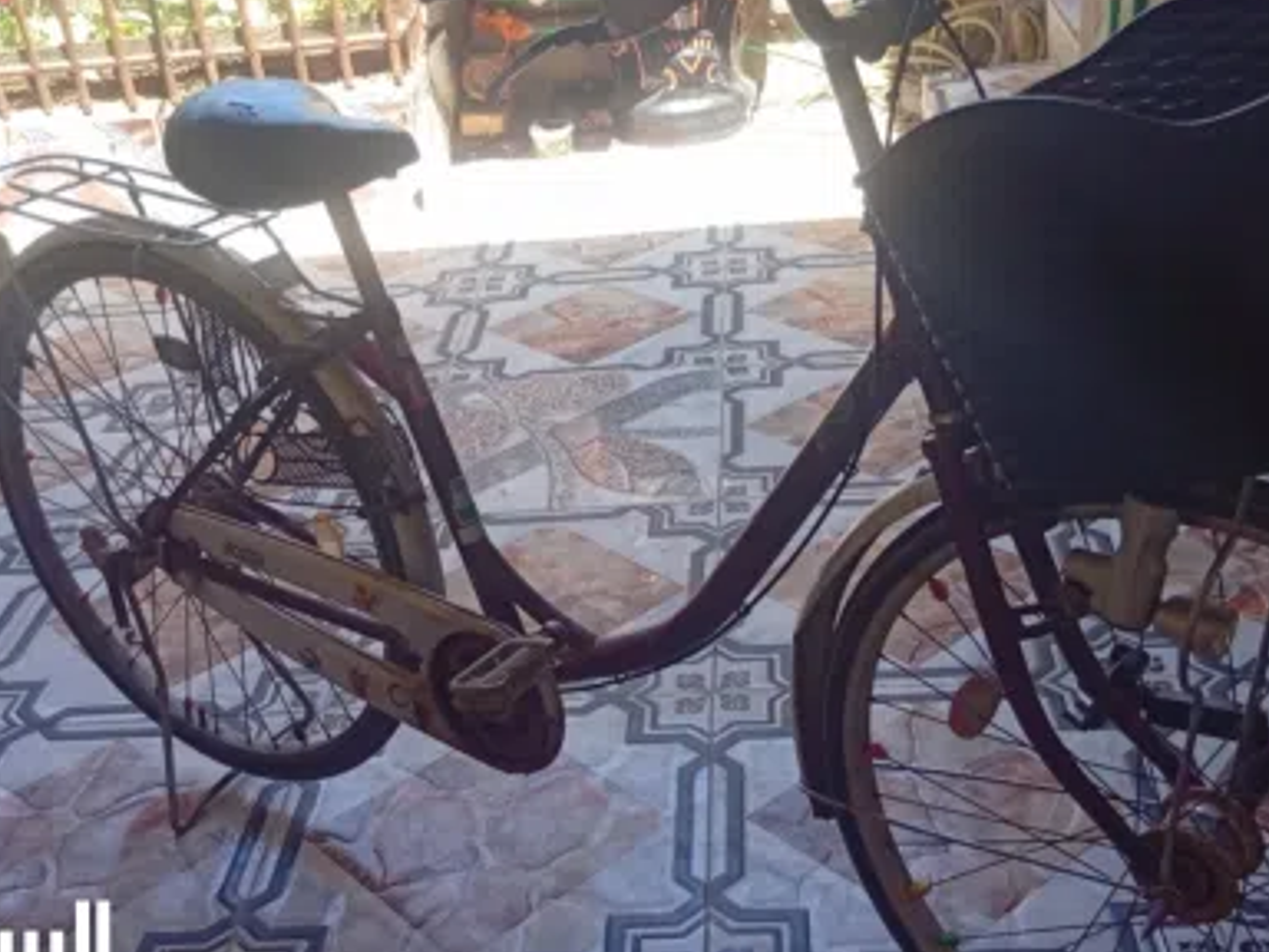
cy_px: 423
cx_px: 608
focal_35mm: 45
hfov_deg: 42.1
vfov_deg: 32.2
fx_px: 1650
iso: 52
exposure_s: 1/175
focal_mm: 3.84
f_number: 1.8
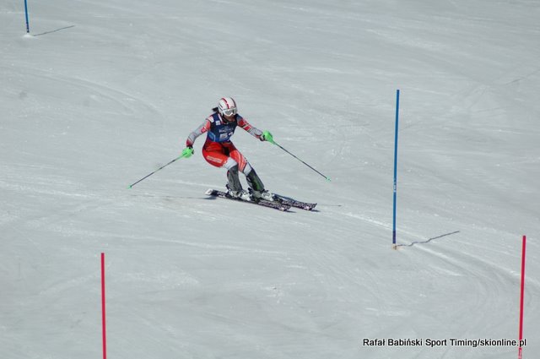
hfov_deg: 5.1
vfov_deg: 3.4
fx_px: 6067
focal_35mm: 405
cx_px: 270
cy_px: 180
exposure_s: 1/2500
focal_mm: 270
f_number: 6.3
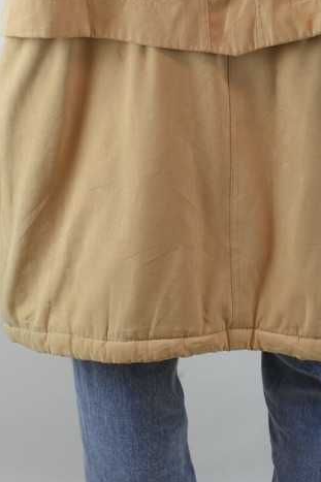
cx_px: 240
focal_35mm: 94
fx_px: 1260
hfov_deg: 14.5
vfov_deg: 20.8
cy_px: -22
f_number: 5
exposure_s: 1/100
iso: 400
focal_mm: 27
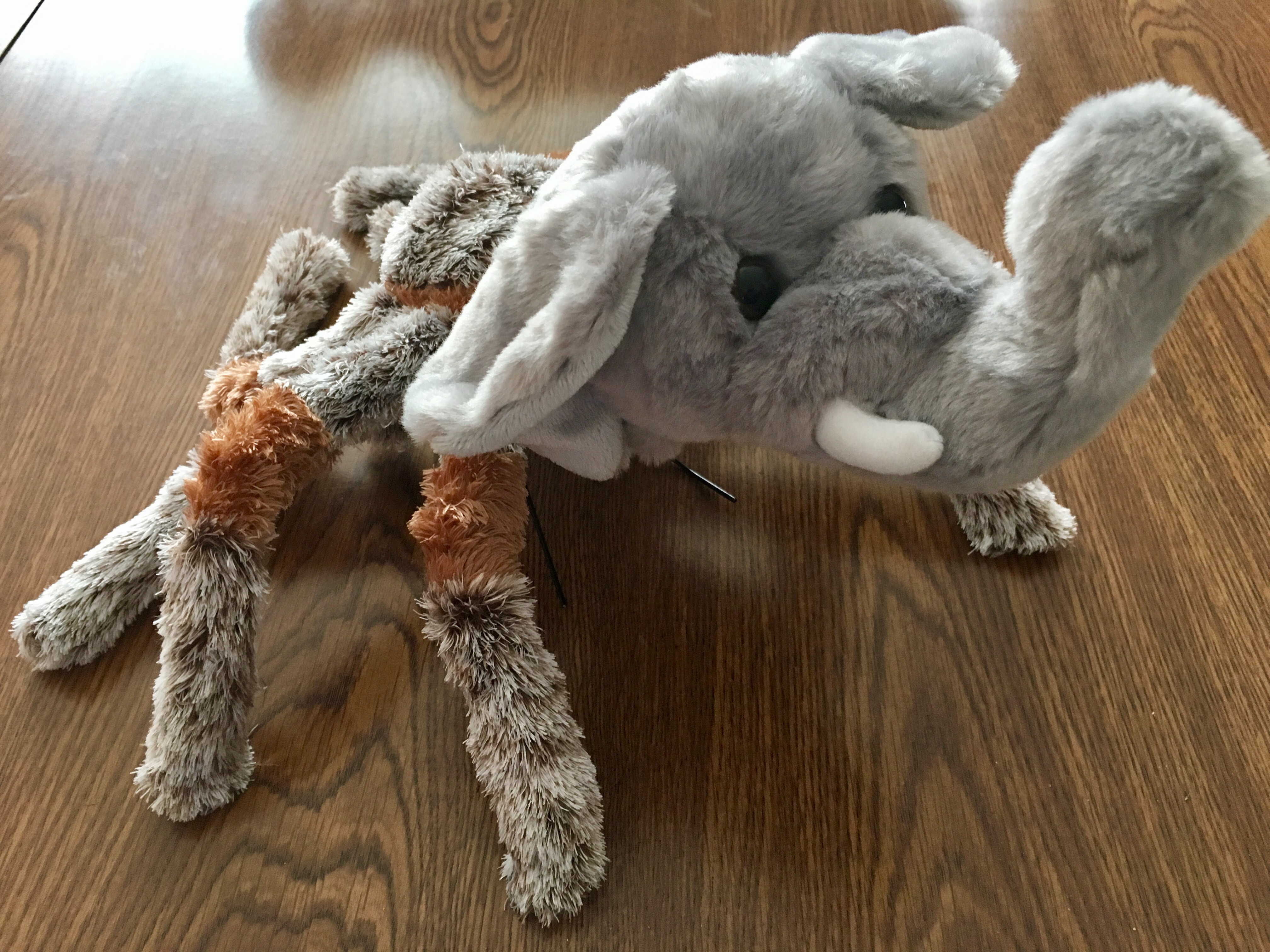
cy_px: 476
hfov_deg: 61.7
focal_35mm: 29
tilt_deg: -48.7
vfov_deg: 48.2
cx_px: 635
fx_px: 1064
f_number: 2.2
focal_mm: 4.15
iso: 125
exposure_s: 1/30
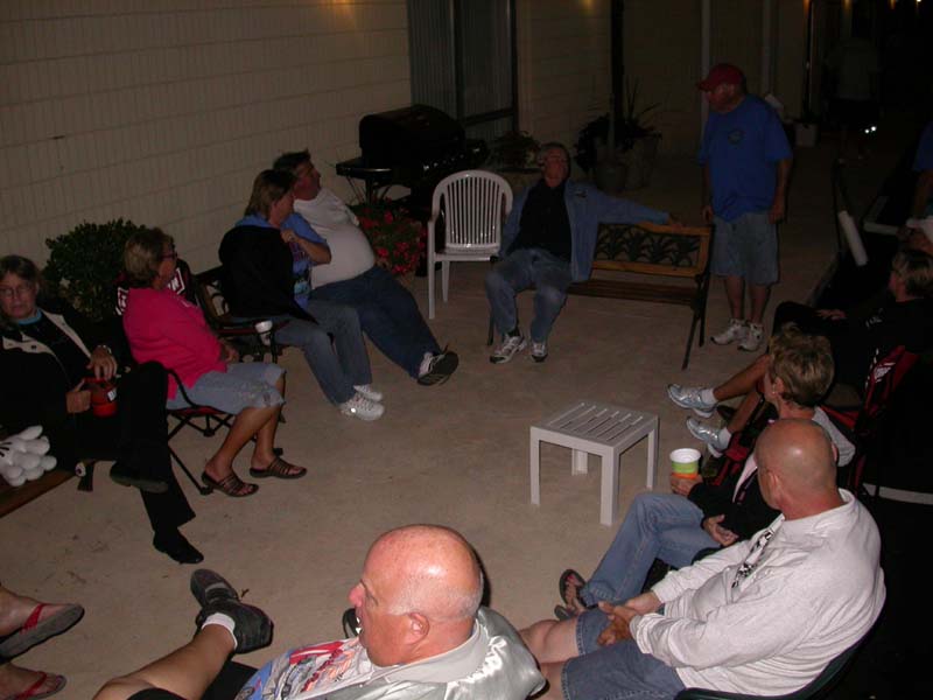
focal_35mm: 38
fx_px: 1024
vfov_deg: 37.7
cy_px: 350
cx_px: 466
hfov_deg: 49.0
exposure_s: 1/60
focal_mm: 7.85
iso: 200
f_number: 2.6
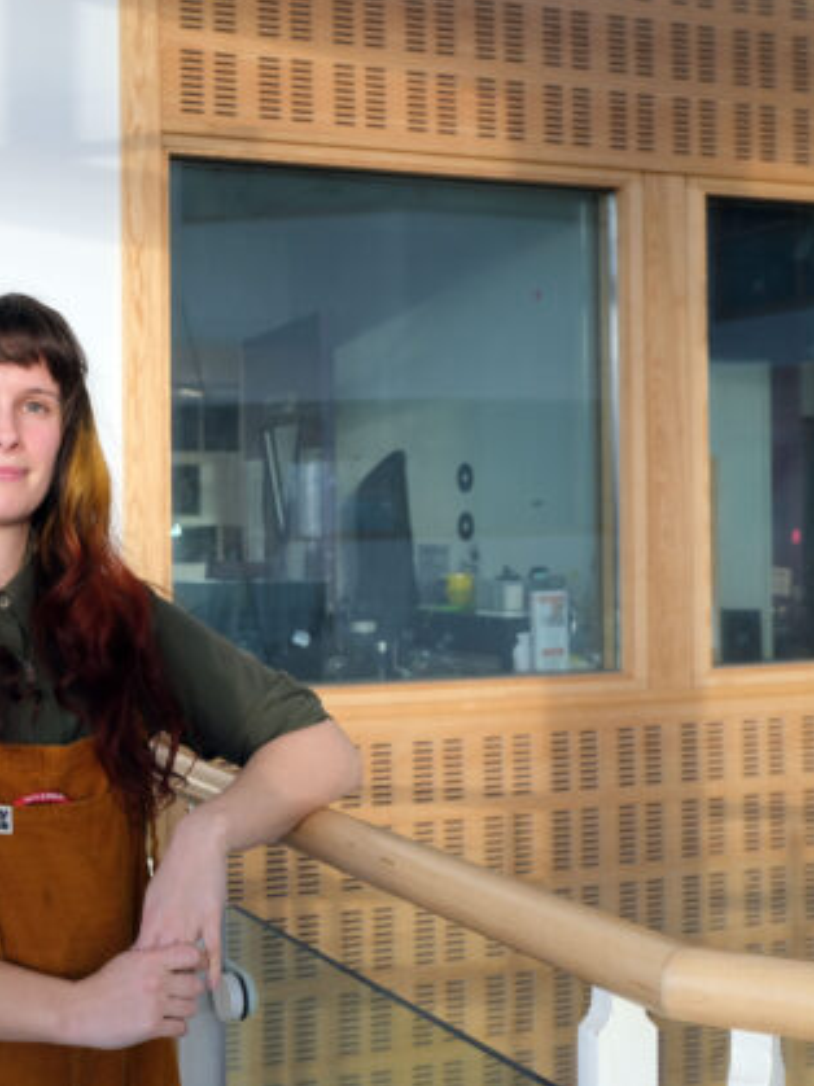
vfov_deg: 38.2
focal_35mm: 50
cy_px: 538
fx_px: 1568
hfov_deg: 28.3
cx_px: 122
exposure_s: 1/56
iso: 320
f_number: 4.2
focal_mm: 22.8
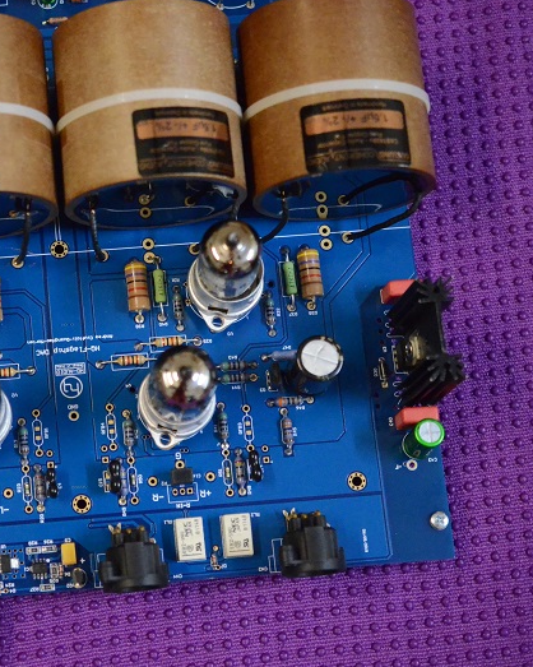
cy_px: 334
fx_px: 1697
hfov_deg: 17.7
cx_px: 83
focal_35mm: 86
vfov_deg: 22.2
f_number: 2.8
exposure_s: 1/320
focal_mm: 40
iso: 6400
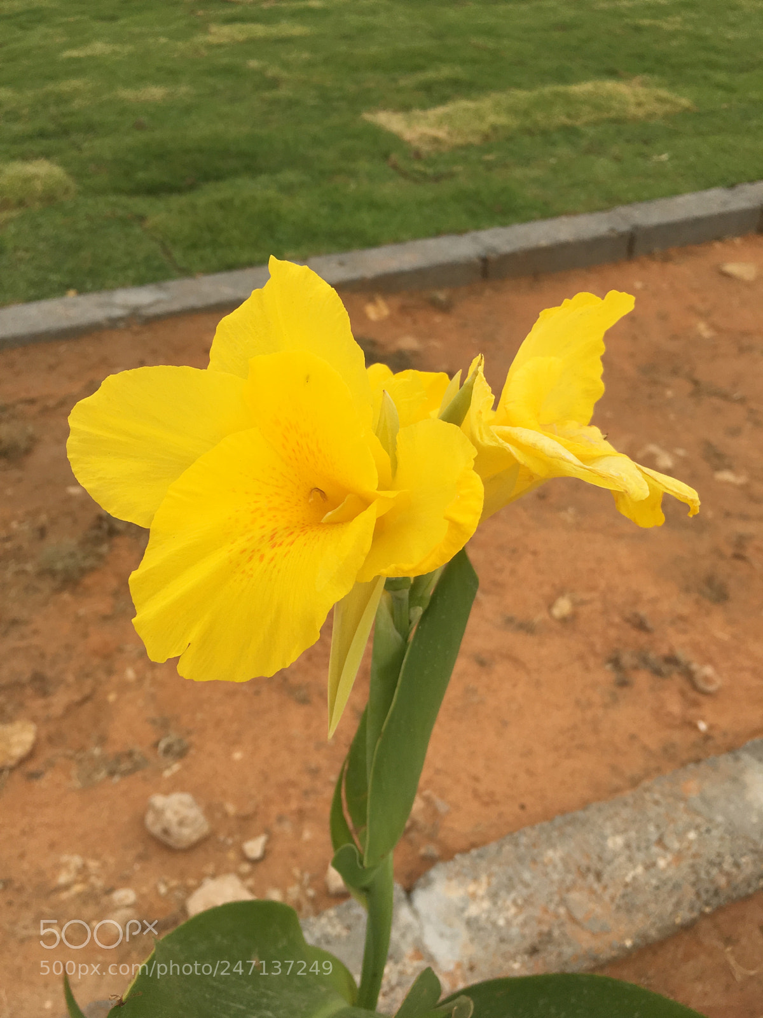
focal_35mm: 29
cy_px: 509
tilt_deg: -37.4
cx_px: 382
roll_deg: +1.1
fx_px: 852
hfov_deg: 48.2
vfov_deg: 61.7
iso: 25
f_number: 2.2
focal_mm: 4.15
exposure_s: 1/1748
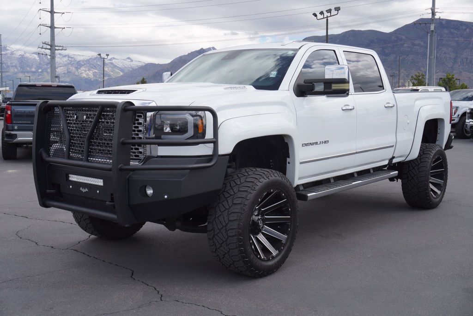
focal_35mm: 40
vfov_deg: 33.1
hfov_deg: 47.9
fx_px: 532
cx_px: 236
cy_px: 158
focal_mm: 27
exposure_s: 1/200
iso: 100
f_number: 8
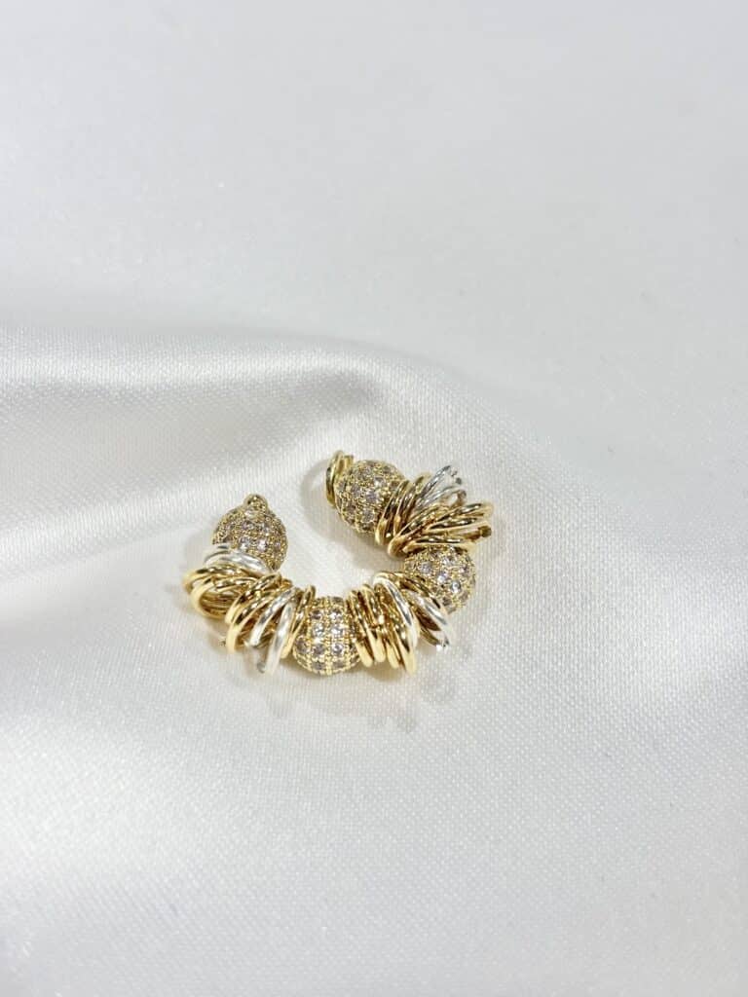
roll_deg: +6.9
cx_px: 374
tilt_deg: -44.0
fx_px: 1498
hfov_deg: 28.0
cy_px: 498
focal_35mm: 52
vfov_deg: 36.8
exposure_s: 1/264
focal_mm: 5.96
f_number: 1.6
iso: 32
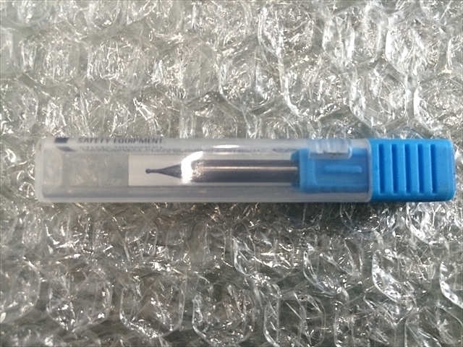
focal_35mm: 29
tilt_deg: -85.9
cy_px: 174
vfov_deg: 48.2
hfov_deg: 61.7
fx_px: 388
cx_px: 232
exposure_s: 1/33
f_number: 2.2
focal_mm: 4.15
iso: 125
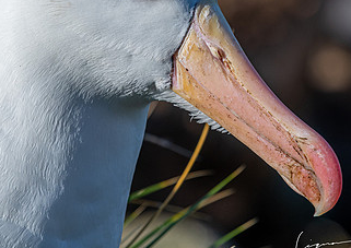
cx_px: 132
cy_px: 1
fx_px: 6667
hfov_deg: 3.0
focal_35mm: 671
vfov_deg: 2.1
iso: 140
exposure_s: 1/640
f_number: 8
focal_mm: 300
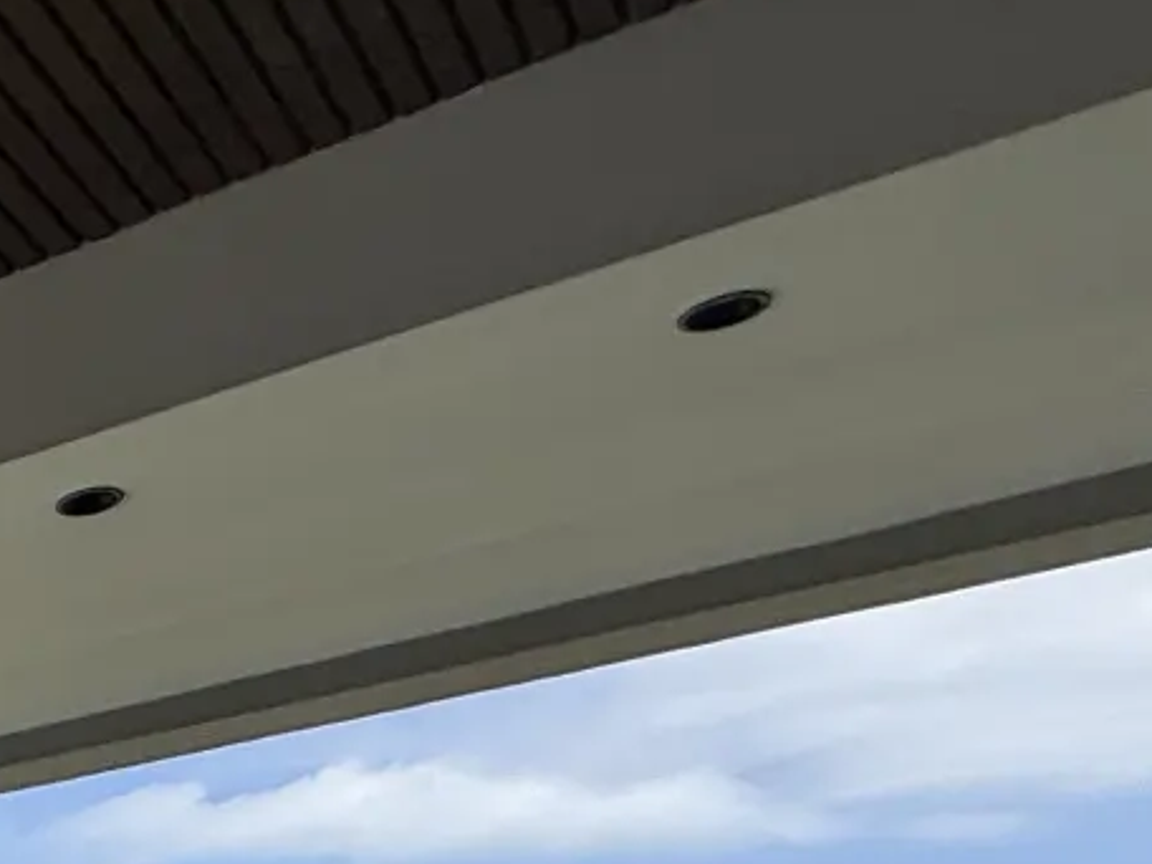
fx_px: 1963
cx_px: -702
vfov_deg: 20.0
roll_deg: +1.0
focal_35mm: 59
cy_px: 1427
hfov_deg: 23.7
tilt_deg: -0.6
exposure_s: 1/1848
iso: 50
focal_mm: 2.22
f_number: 2.2
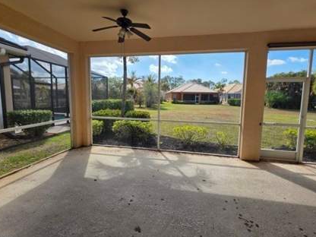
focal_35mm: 15
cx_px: 161
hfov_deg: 98.2
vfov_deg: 81.6
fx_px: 137
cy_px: 111
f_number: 1.9
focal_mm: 2.2
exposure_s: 1/1123
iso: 40
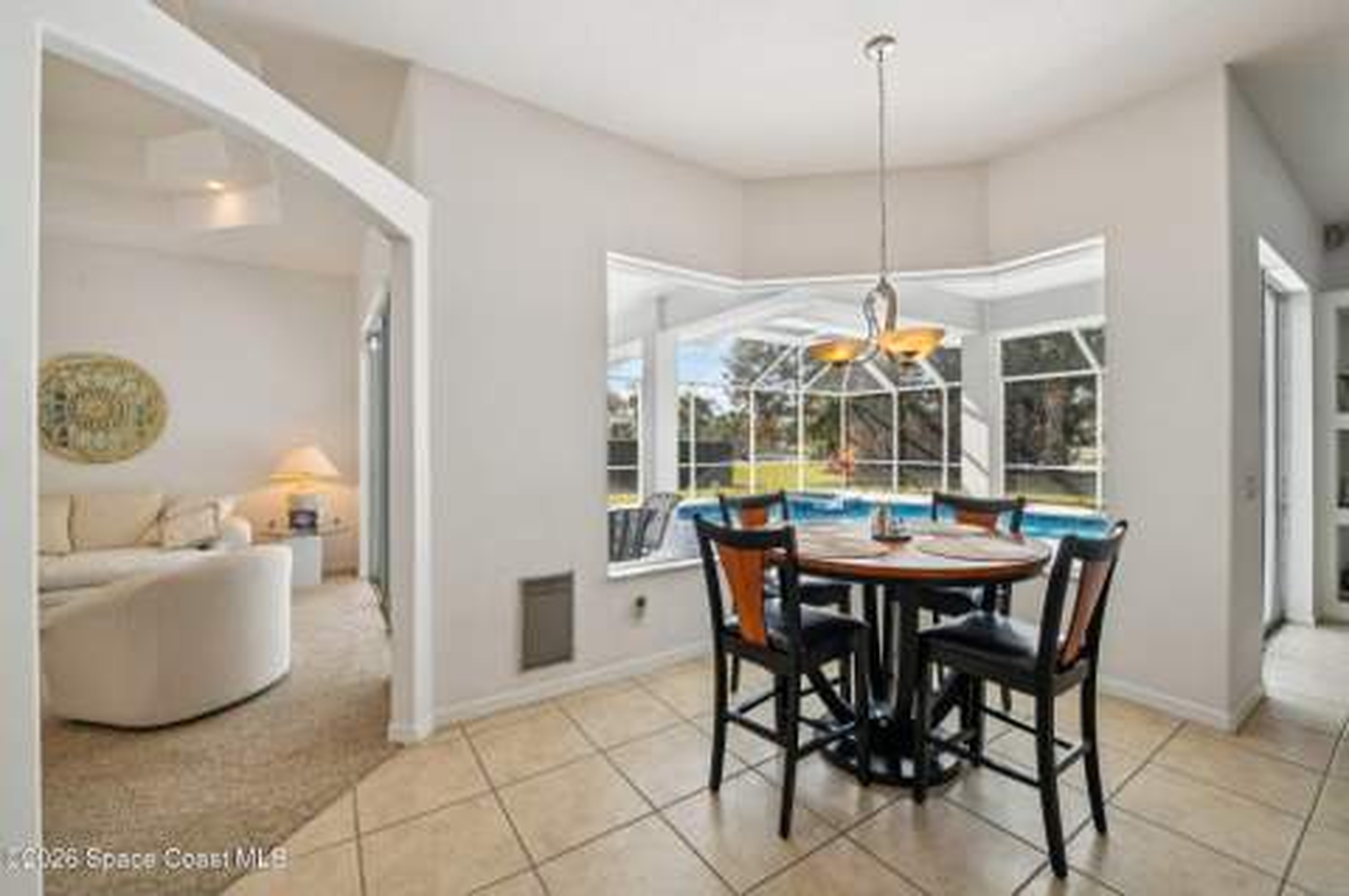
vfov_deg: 81.1
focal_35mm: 14
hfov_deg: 104.3
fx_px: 524
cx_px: 674
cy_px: 448
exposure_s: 1/100
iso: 400
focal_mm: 14
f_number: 8
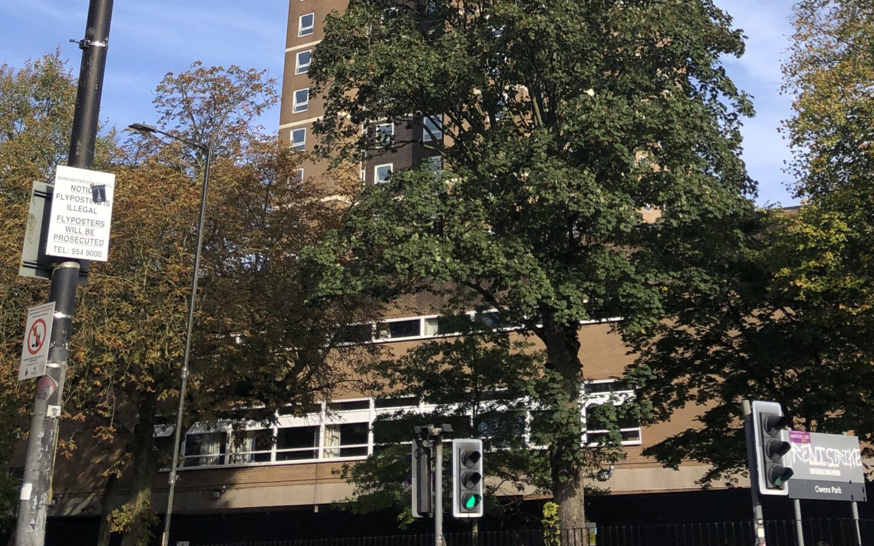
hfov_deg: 38.1
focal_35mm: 53
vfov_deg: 21.7
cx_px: 511
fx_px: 1262
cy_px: -188
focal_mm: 3.99
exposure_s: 1/1567
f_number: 1.8
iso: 20
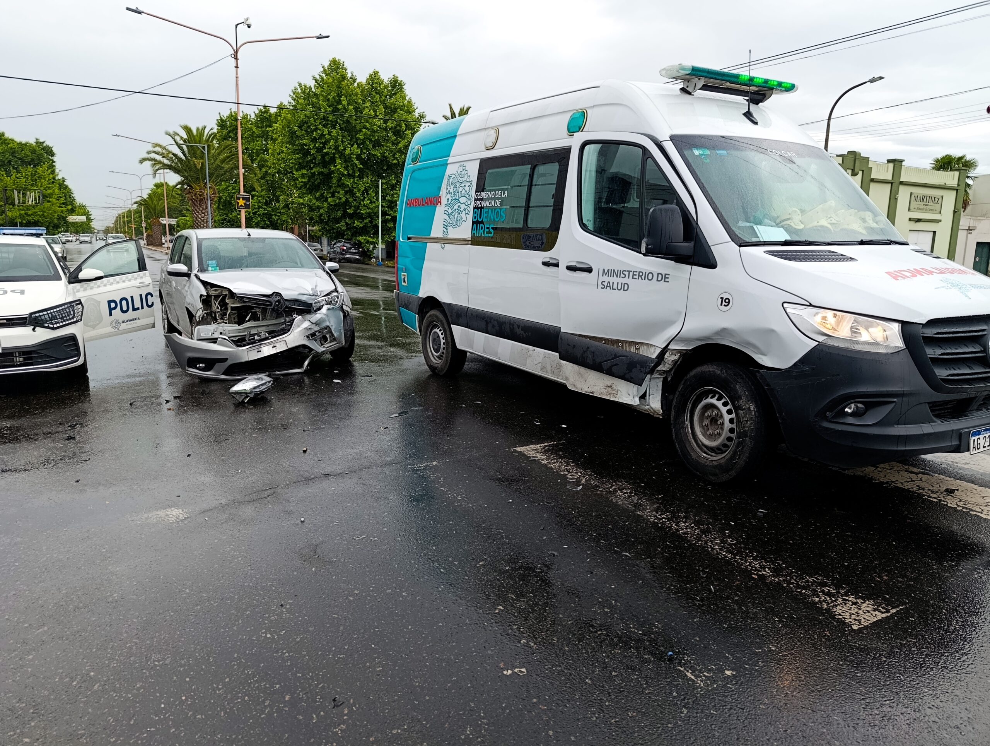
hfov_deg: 73.8
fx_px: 659
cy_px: 373
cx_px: 495
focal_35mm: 23
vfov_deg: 59.0
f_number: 1.65
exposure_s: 1/100
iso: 67
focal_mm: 6.11
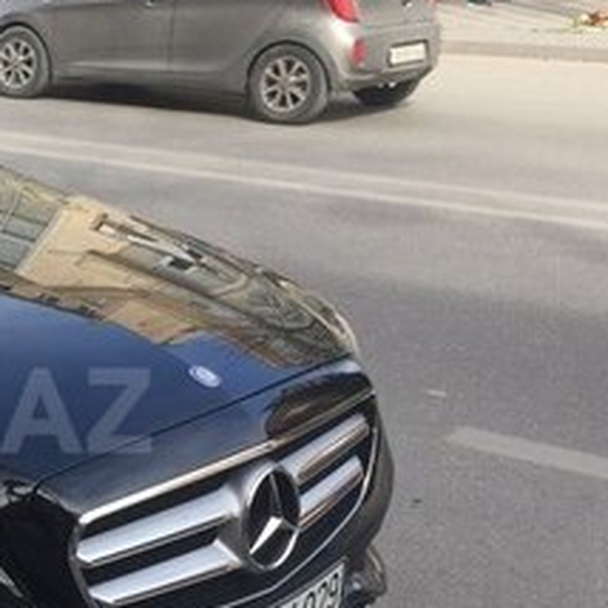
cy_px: 411
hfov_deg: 20.4
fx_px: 1570
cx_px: -139
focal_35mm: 79
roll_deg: +0.1
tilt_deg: -18.4
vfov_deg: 21.8
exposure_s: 1/549
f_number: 2.2
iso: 32
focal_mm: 4.15
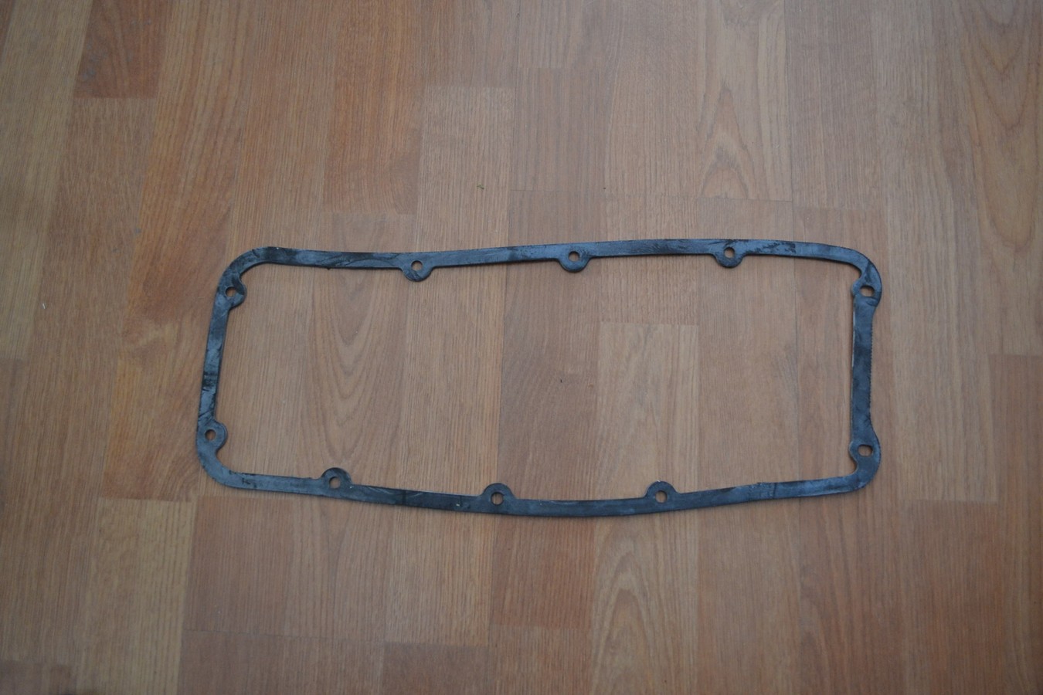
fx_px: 869
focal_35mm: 30
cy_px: 348
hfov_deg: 61.9
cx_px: 522
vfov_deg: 43.6
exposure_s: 1/60
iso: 1100
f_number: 3.8
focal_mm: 20
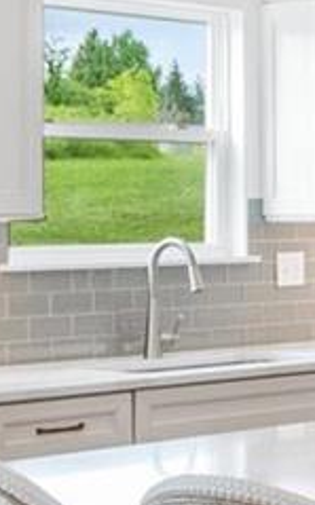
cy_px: 192
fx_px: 1693
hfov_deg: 9.3
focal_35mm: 123
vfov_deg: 17.0
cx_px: 789
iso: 400
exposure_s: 1/25
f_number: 8
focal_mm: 9
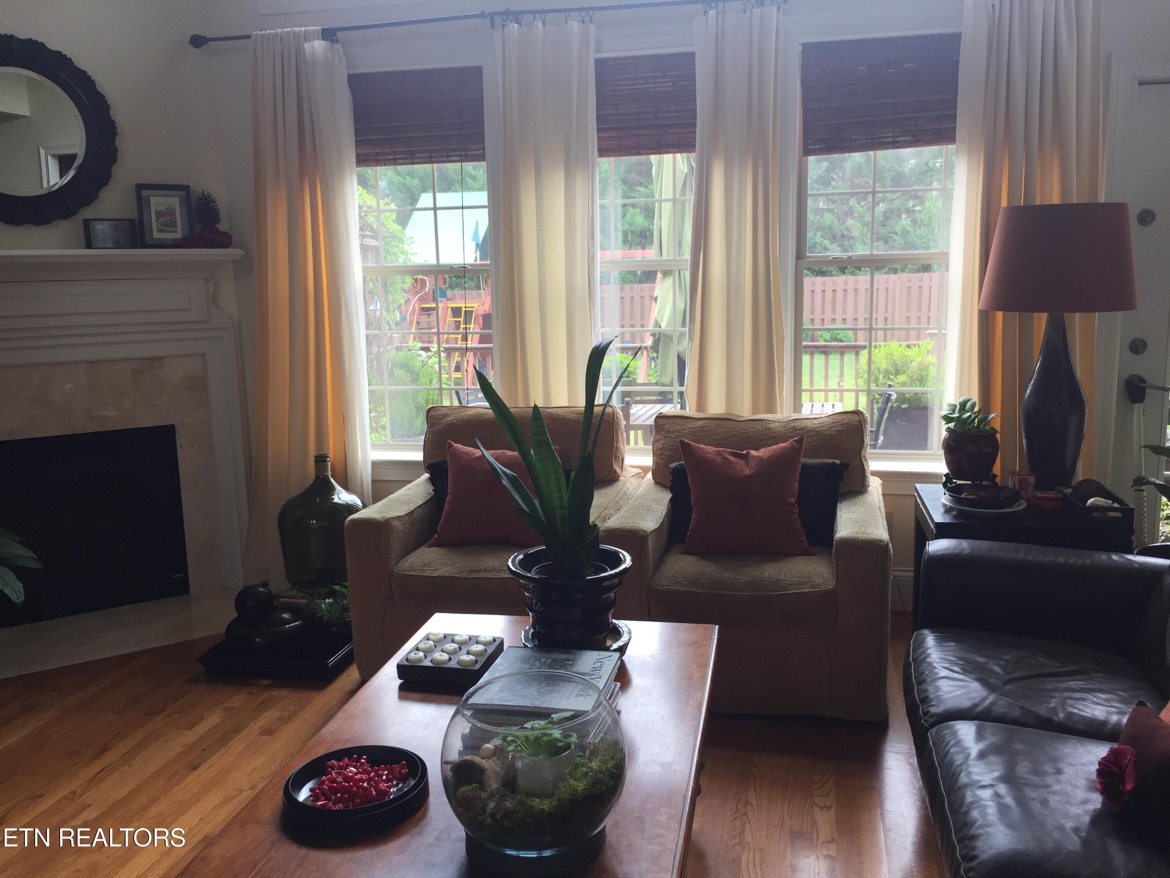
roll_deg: +0.9
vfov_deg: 48.2
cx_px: 585
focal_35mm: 29
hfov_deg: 61.7
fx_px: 980
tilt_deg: -8.4
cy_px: 439
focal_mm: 4.15
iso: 50
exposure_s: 1/120
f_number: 2.2
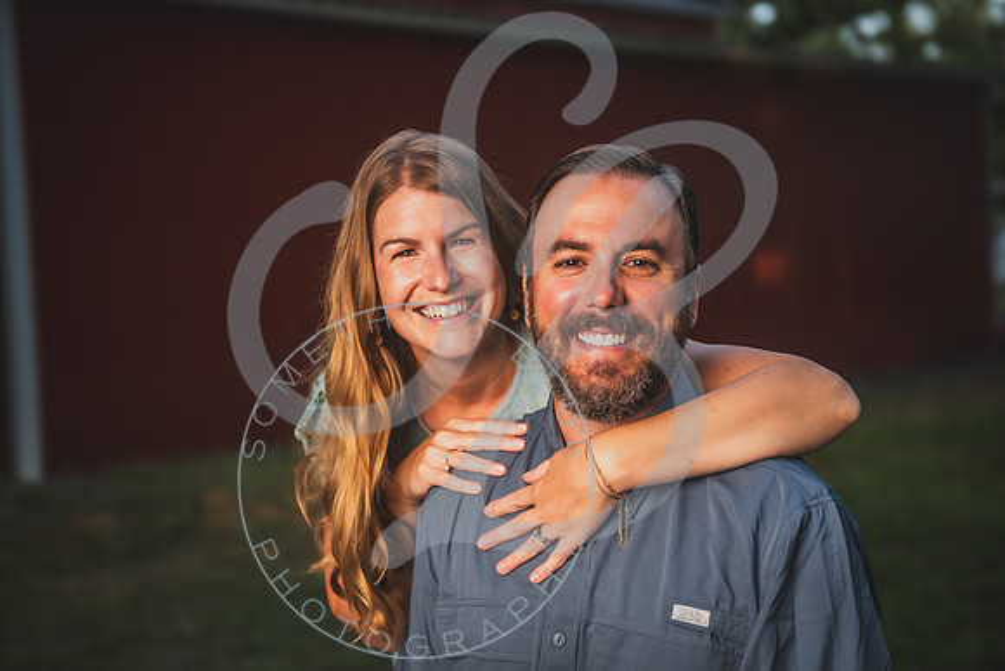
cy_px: 336
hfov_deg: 33.5
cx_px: 484
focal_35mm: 60
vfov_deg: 22.7
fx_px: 1669
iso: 100
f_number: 2.8
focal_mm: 56
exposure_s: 1/200
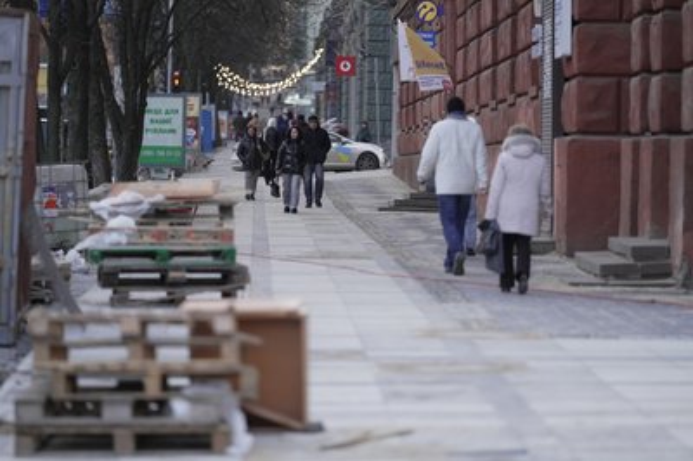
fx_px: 3847
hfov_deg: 10.3
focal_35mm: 200
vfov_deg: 6.9
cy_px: 230
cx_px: 346
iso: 400
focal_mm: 200
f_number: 2.8
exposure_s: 1/1000
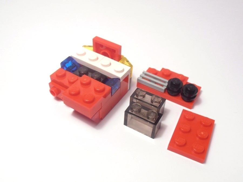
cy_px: 91
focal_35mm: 37
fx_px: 260
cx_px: 122
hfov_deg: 50.1
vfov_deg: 38.7
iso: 80
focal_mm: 6.61
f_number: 3.9
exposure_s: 1/60
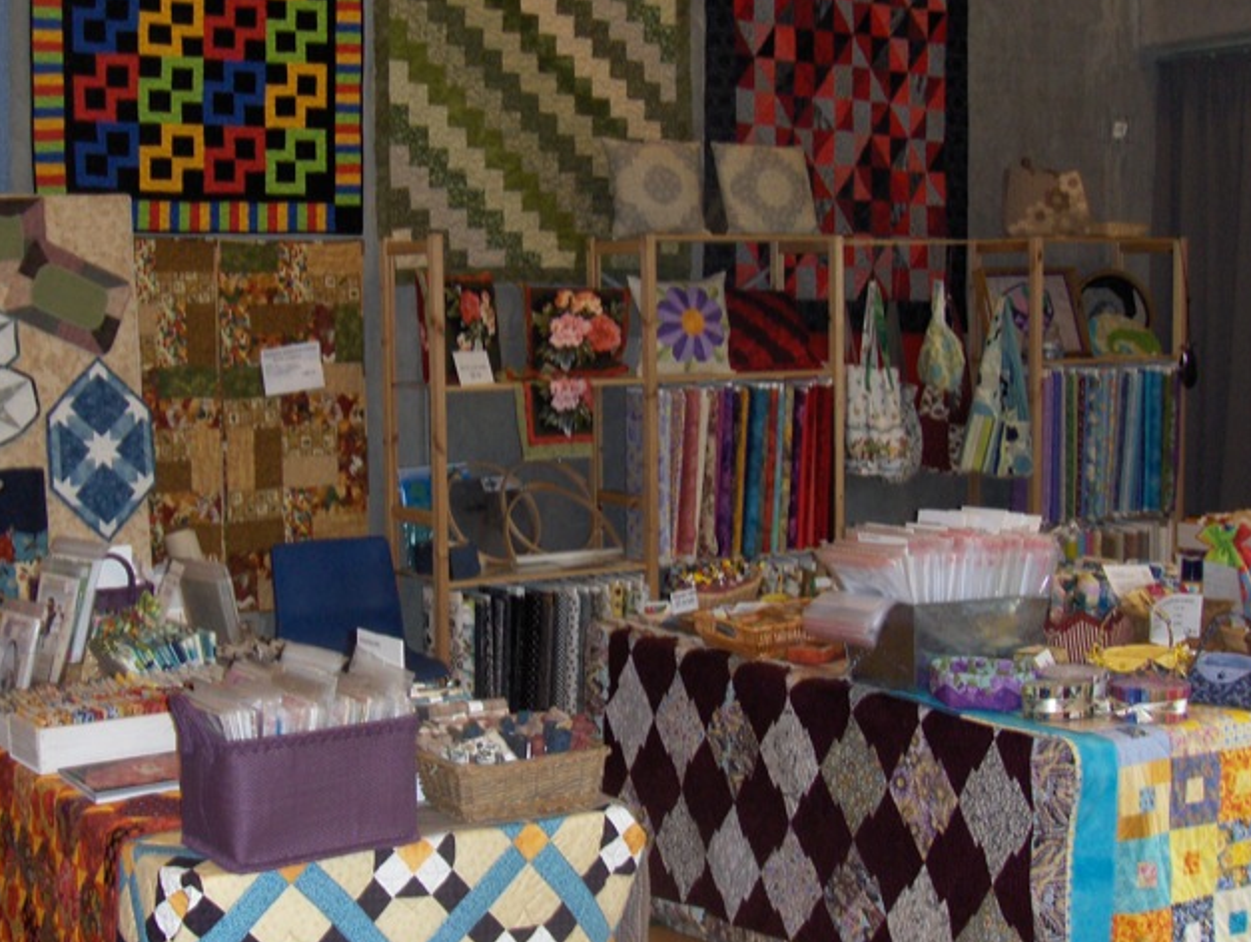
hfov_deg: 34.8
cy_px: 467
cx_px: 521
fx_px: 1990
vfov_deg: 26.6
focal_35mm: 55
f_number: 3.6
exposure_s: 1/60
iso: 100
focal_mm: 7.4
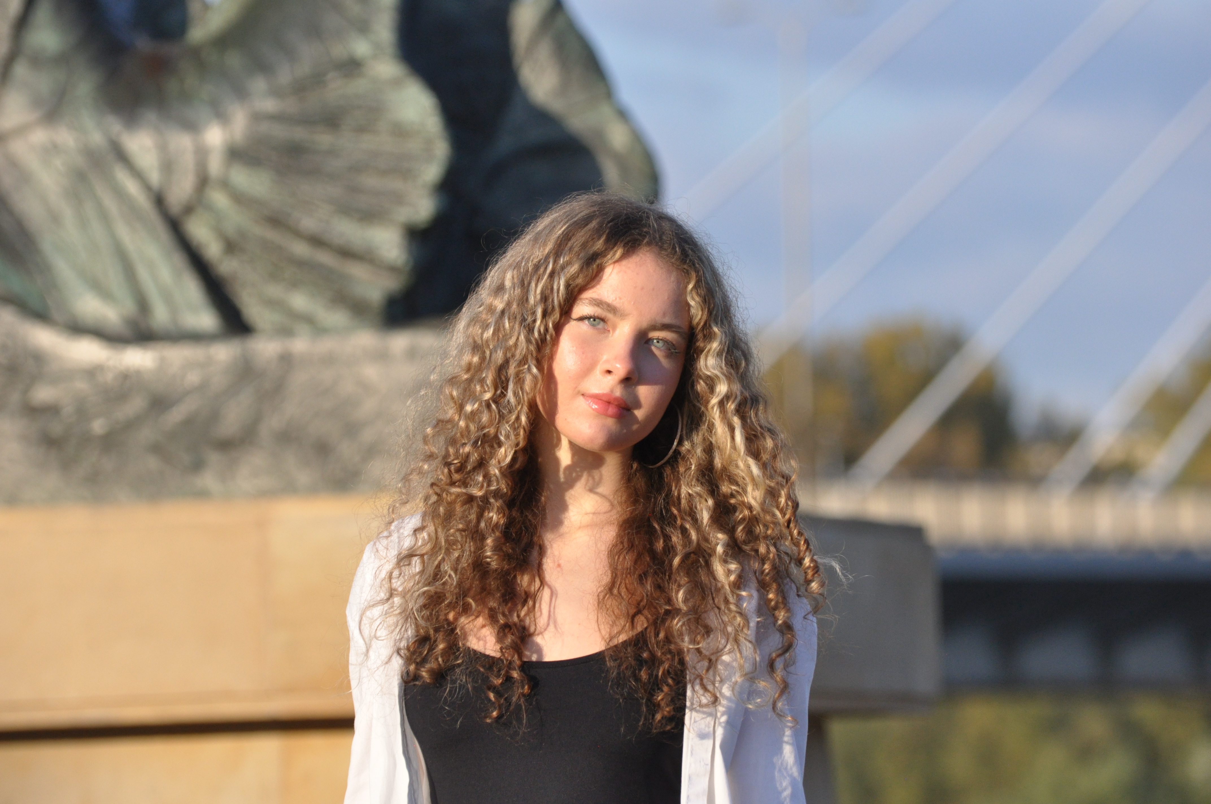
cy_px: 402
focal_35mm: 232
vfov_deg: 5.9
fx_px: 7811
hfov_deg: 8.9
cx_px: 606
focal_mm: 155
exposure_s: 1/3200
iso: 800
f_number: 4.8
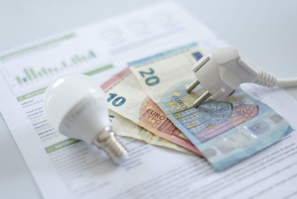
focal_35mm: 50
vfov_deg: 27.0
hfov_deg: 39.6
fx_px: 413
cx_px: 148
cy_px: 100
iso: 400
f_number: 1.8
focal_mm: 50
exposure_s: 1/60
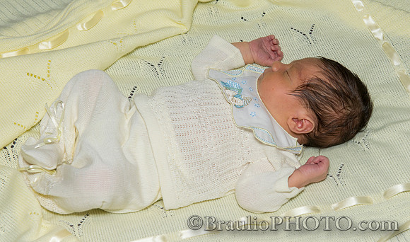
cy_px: 124
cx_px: 229
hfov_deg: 29.2
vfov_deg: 17.5
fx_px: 786
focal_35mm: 71
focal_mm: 60
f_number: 7.1
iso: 640
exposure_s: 1/200
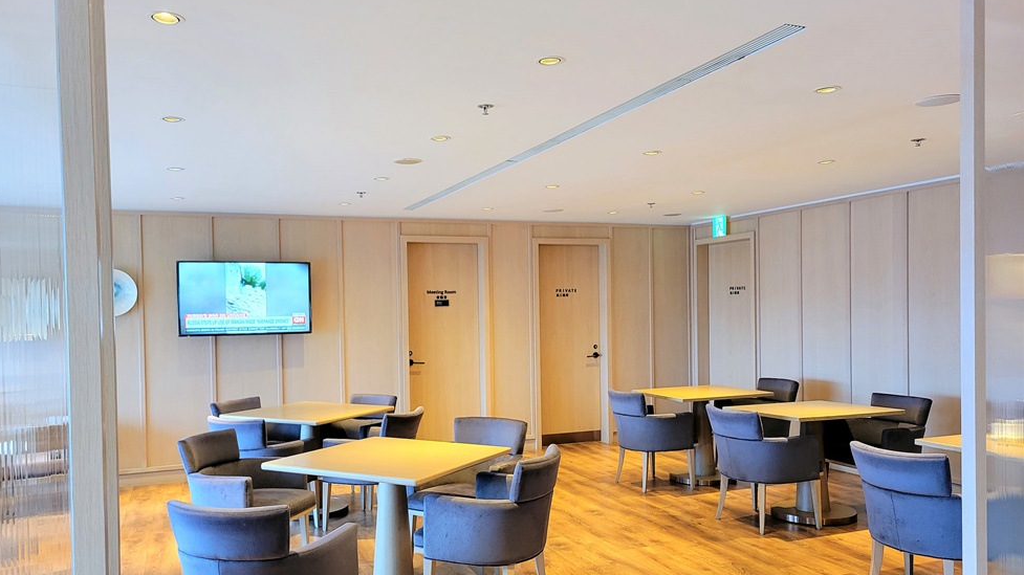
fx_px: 787
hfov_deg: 66.1
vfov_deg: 40.1
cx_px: 501
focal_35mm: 29
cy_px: 331
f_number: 1.8
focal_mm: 5.4
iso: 400
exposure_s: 1/40
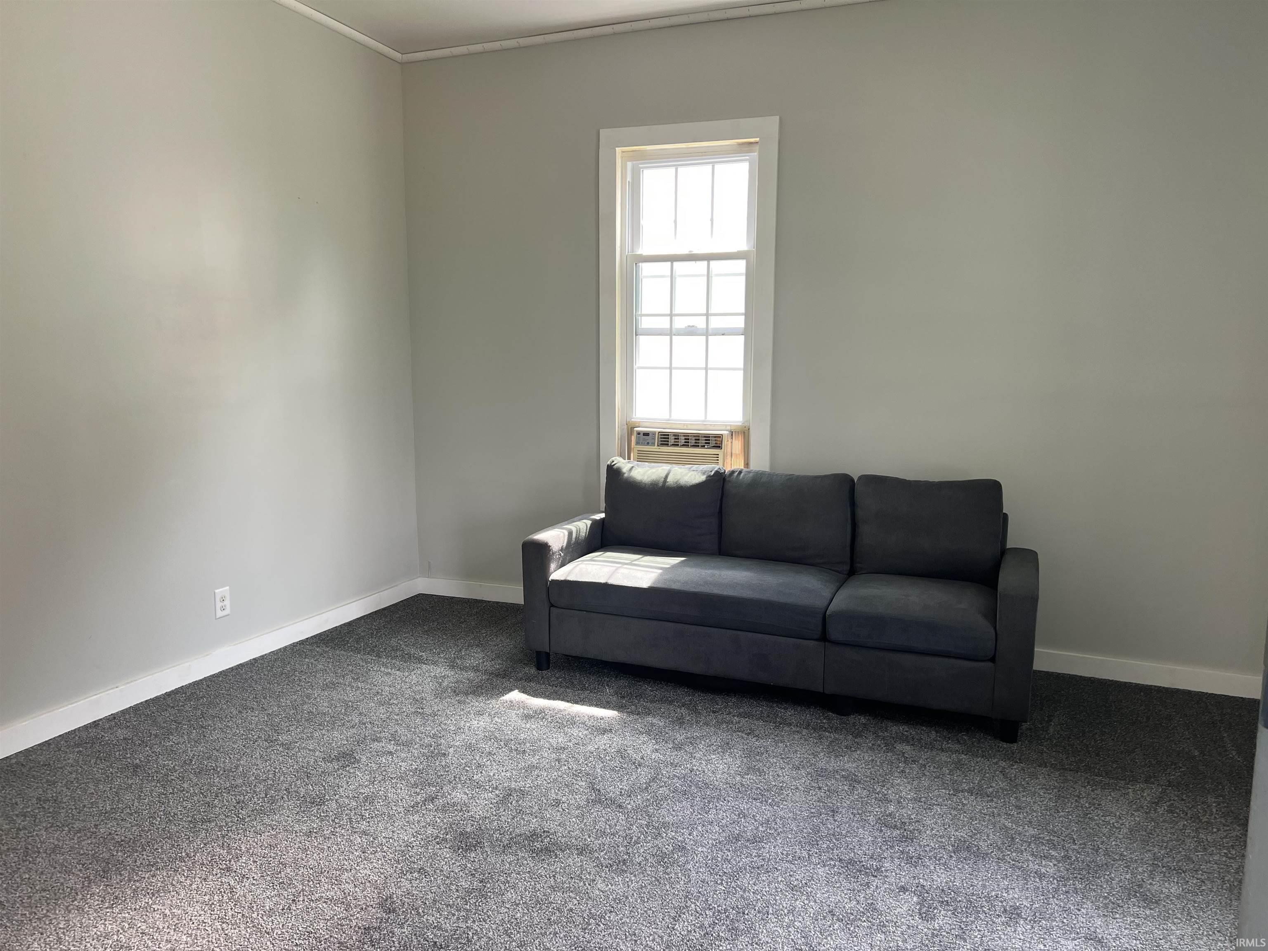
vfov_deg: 53.1
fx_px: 952
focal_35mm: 26
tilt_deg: -9.0
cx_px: 634
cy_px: 476
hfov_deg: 67.3
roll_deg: -0.2
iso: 80
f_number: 1.5
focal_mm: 5.7
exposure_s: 1/121
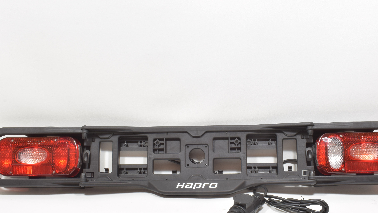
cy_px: 139
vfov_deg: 25.8
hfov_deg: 44.5
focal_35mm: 46
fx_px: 461
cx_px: 204
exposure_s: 2.5
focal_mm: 24
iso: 100
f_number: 25
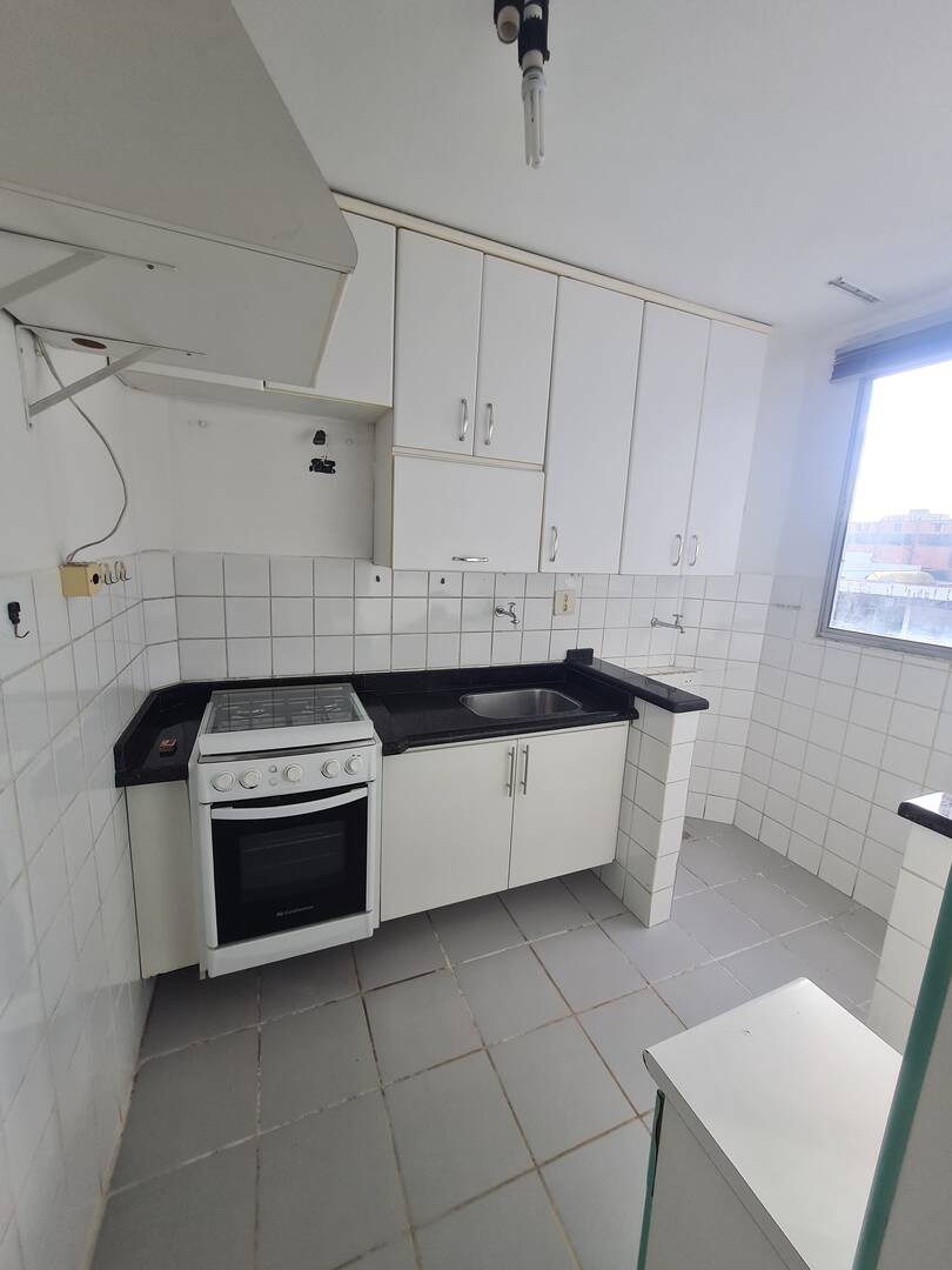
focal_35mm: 13
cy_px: 635
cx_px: 476
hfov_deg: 89.9
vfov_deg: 106.2
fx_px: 477
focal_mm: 1.74
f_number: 2.2
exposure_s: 1/120
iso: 50
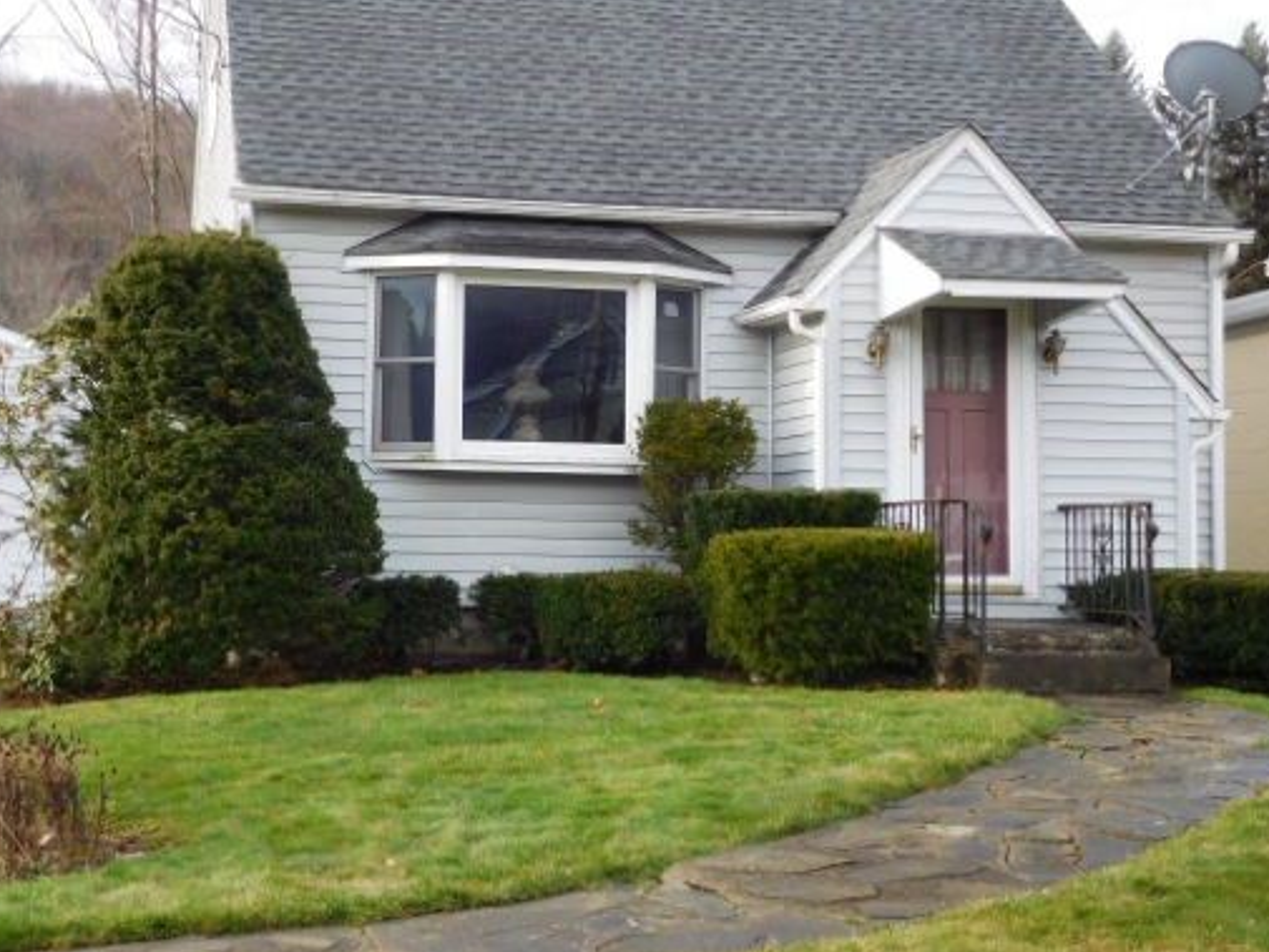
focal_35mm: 57
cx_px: 523
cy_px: 397
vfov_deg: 25.6
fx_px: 2090
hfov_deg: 33.7
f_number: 4
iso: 125
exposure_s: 1/160
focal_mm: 8
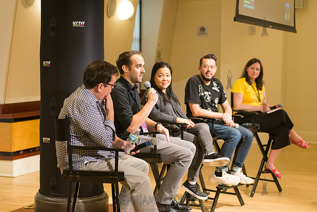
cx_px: 158
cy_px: 106
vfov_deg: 17.1
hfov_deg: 25.4
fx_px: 705
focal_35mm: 80
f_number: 3.5
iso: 3200
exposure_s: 1/250
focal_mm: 80
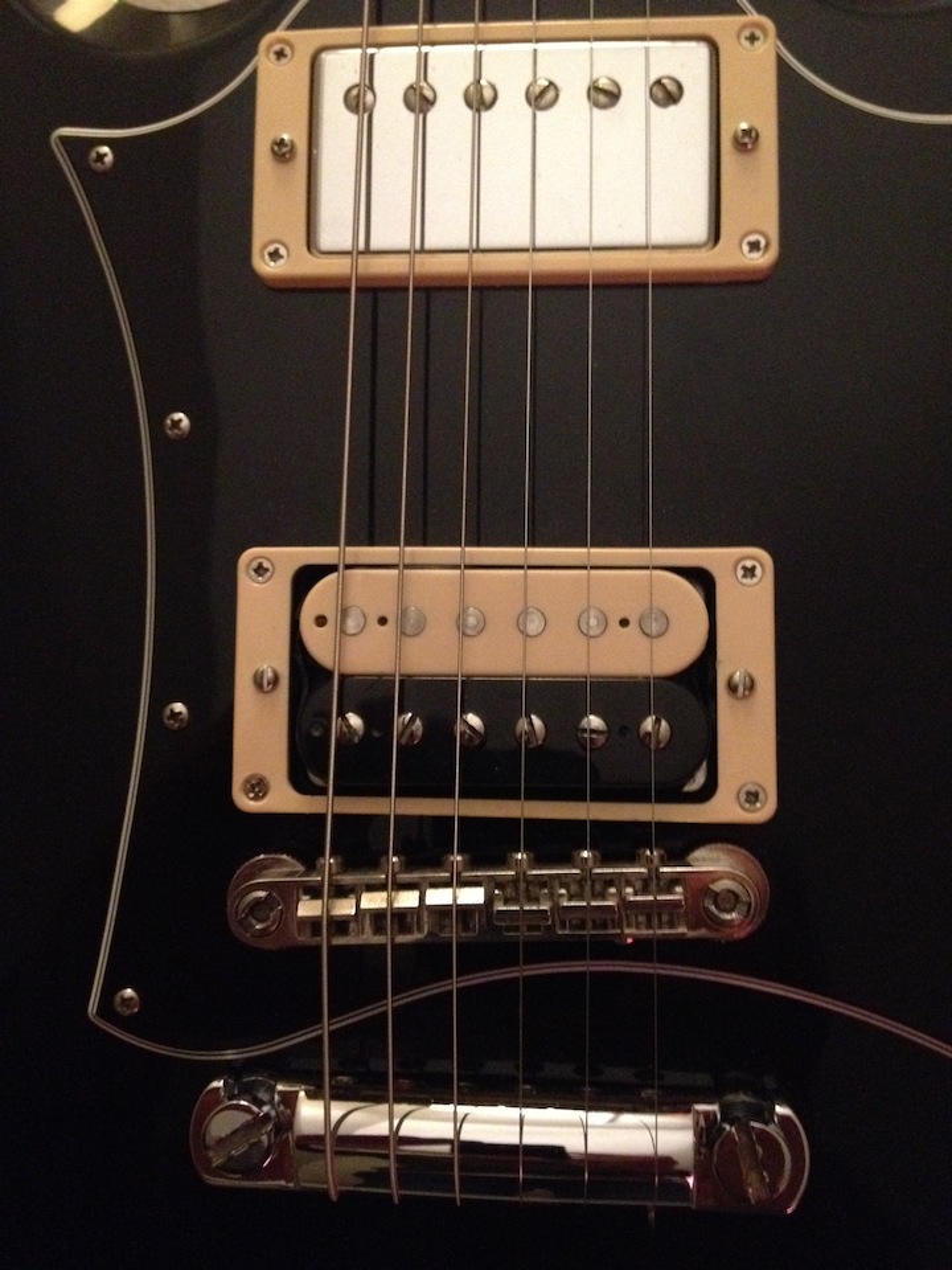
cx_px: 476
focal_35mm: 35
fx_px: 1283
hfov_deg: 40.7
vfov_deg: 52.6
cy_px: 635
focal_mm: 4.28
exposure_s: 1/15
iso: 800
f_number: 2.4
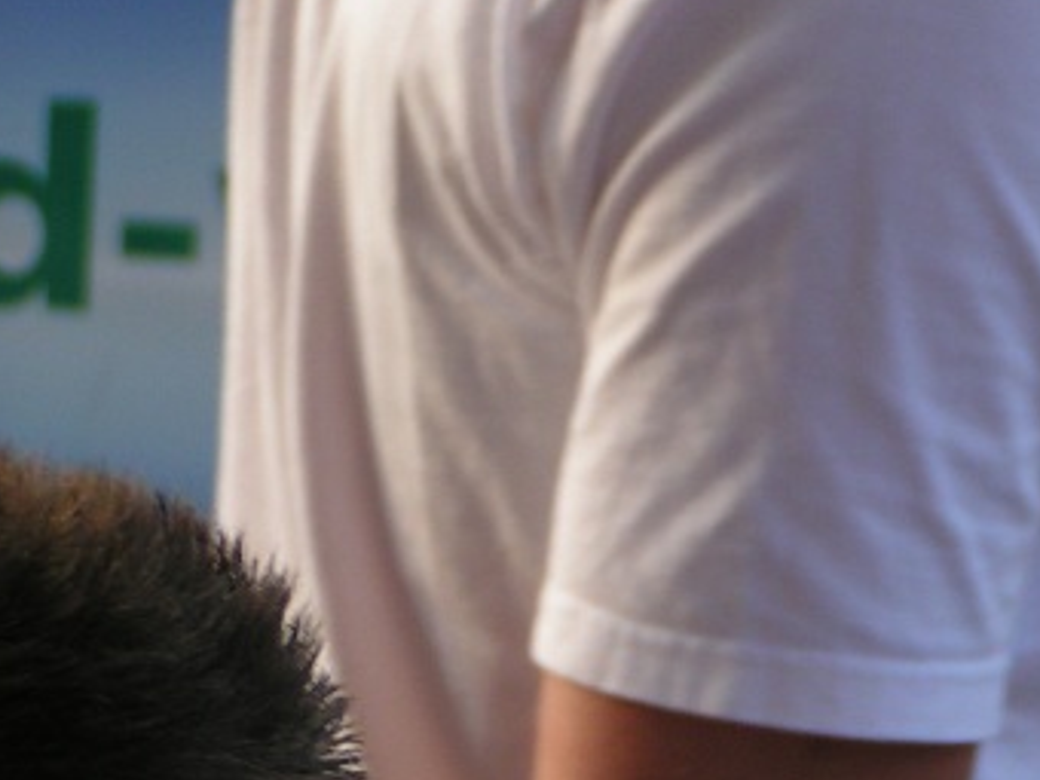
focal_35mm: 308
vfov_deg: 4.8
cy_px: 291
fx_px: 9254
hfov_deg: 6.4
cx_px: 1175
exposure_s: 1/160
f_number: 3.5
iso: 50
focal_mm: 20
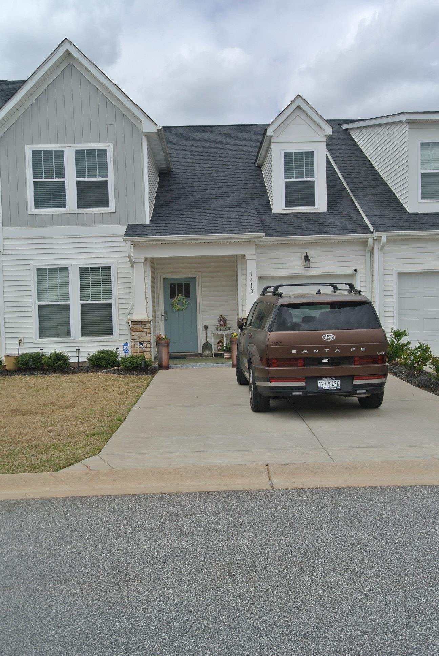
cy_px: 328
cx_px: 220
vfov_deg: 54.4
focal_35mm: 35
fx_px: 638
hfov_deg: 38.0
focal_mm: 13
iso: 100
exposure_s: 1/500
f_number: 5.6
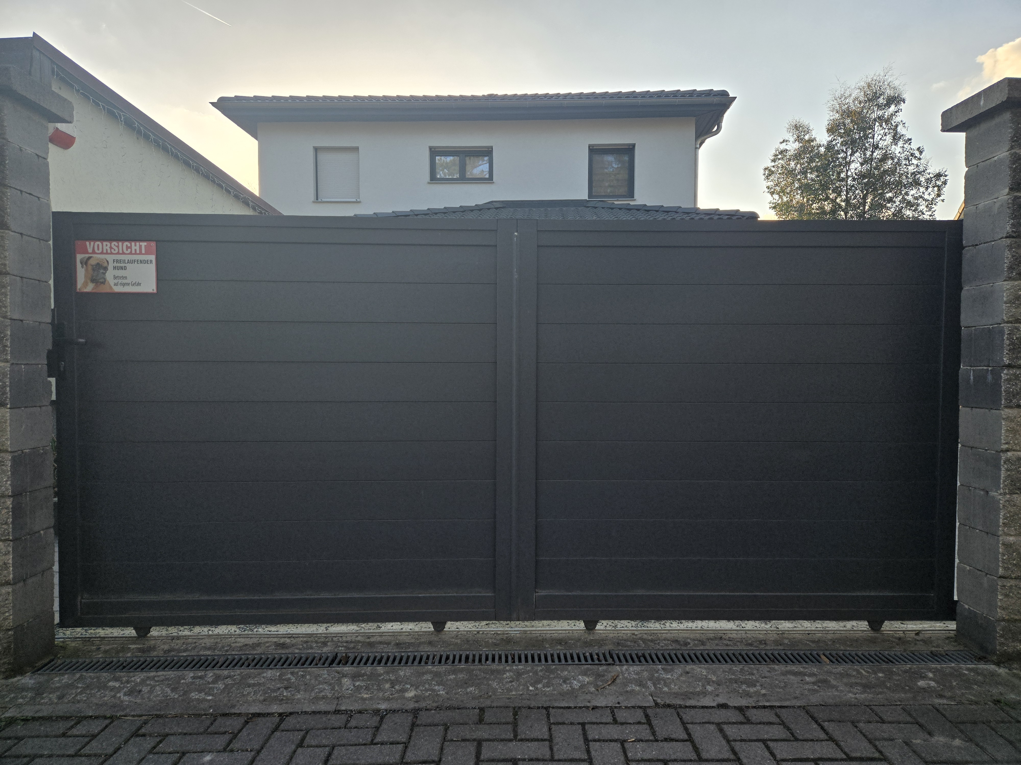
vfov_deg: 58.9
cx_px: 510
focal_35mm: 23
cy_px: 382
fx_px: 678
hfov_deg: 73.9
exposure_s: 1/2192
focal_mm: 5.4
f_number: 1.8
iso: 80
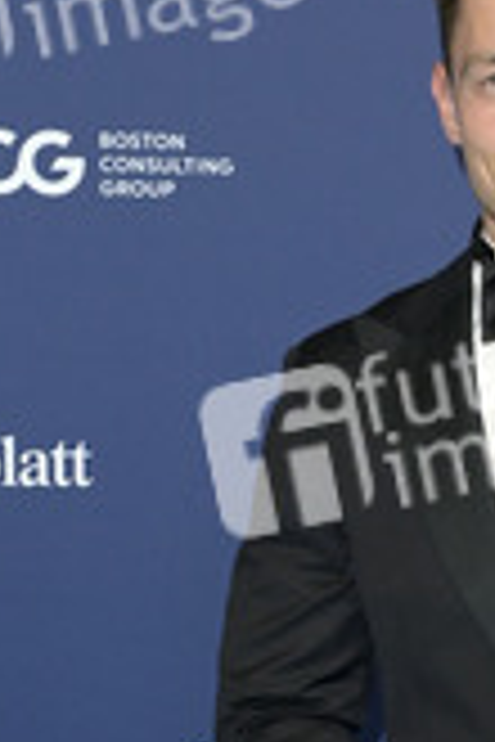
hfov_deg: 8.0
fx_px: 3506
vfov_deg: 12.0
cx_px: 562
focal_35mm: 170
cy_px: 657
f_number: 6.3
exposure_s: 1/250
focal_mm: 70
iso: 800
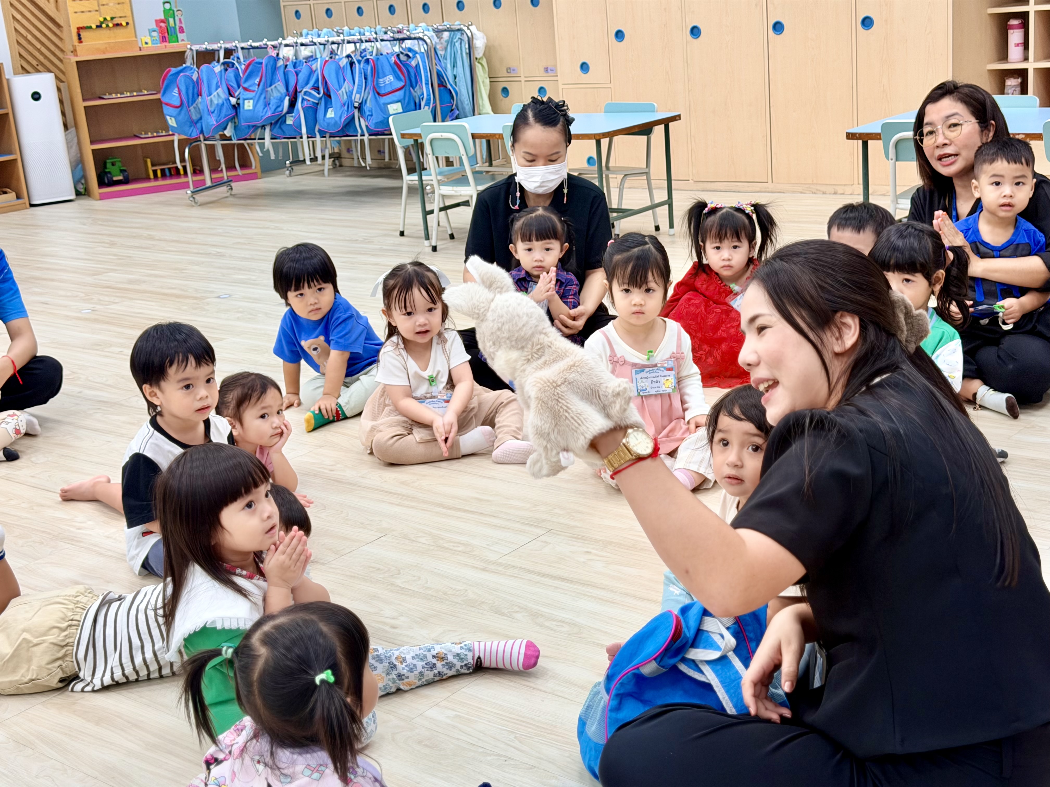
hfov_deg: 39.7
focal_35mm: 48
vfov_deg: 30.3
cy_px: 394
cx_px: 525
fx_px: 1456
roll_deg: +5.0
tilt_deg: -15.7
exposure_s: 1/50
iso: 50
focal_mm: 6.76
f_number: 1.78
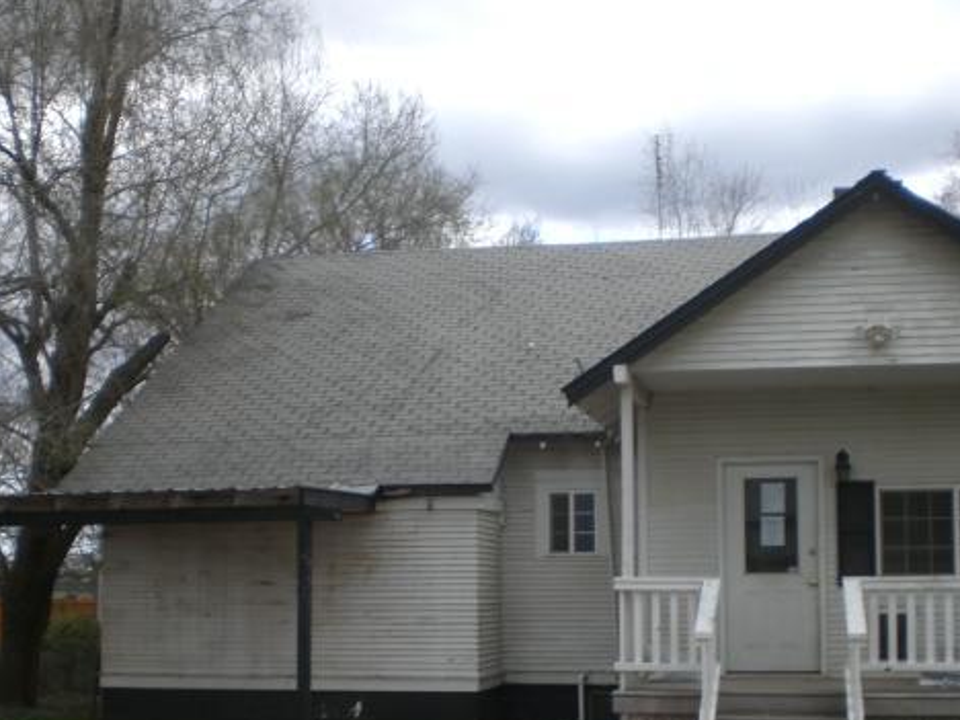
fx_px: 1442
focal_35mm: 52
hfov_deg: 36.8
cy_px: 488
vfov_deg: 27.8
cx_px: 539
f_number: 3.1
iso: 50
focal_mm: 6.3
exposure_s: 1/320
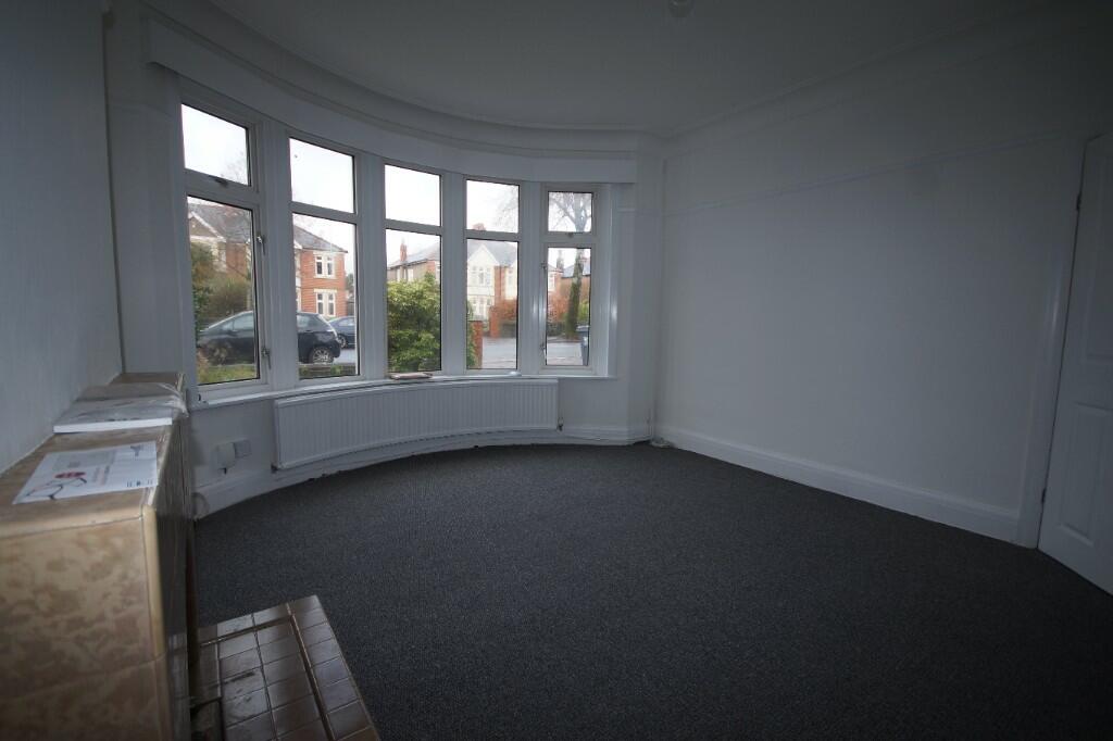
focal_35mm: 15
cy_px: 370
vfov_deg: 77.3
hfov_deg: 100.4
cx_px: 556
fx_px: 464
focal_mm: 10
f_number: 4
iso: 100
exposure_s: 1/60
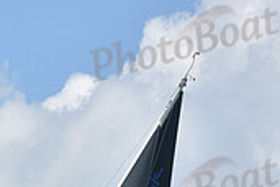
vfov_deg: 5.7
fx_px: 1843
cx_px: 6
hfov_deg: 8.6
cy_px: 300
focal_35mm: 237
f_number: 7.1
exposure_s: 1/1250
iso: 250
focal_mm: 70
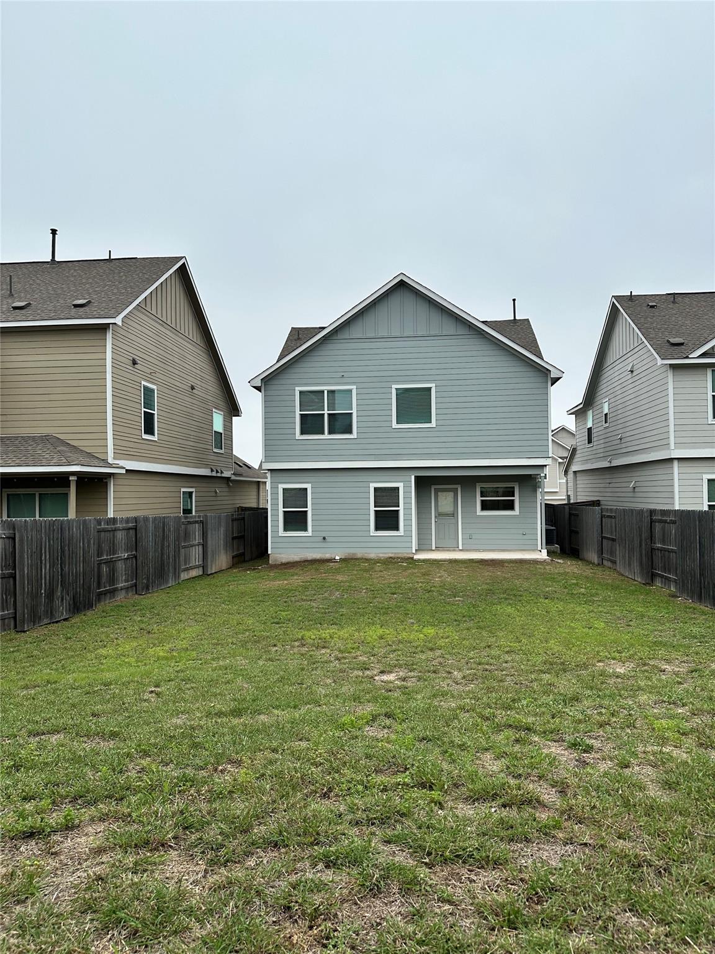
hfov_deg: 56.8
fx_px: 661
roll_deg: +0.4
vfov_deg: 71.6
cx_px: 358
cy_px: 477
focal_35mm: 24
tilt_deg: +0.7
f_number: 1.78
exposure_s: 1/1812
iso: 80
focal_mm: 6.86
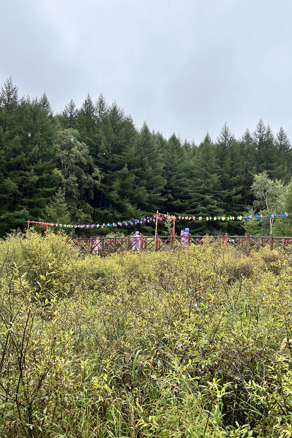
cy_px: 220
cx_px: 164
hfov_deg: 46.3
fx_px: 341
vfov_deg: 65.5
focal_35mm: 28
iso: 50
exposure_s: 1/1869
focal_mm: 5.7
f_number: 1.5
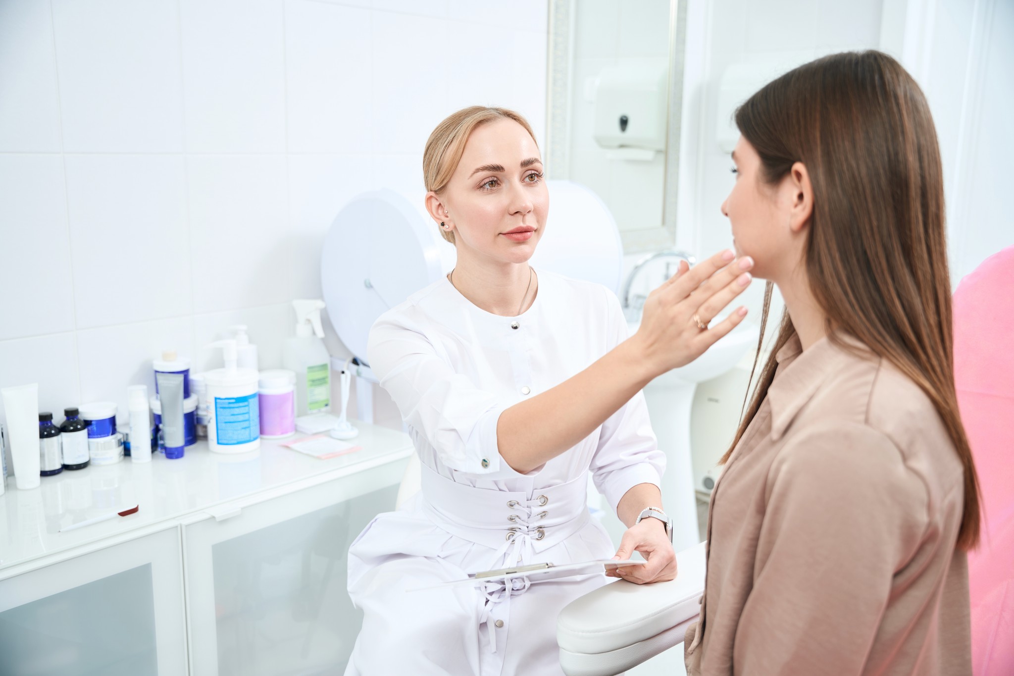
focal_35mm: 36
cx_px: 507
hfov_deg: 53.1
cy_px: 338
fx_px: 1014
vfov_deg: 36.9
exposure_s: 1/250
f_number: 3.2
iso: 100
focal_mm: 36
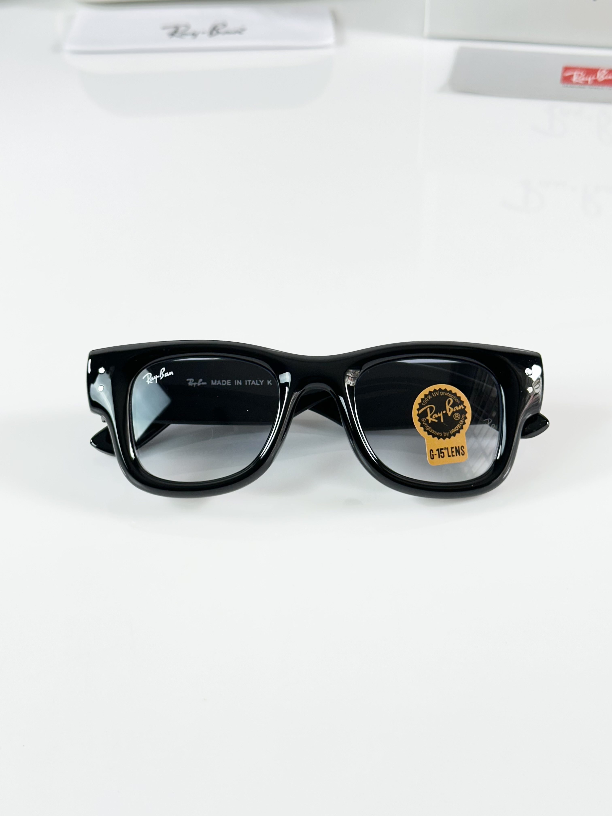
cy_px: 408
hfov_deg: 30.3
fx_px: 1131
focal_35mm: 48
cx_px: 306
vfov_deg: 39.7
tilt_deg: -40.4
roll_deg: +1.8
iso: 64
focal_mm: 6.86
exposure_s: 1/100
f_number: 1.78
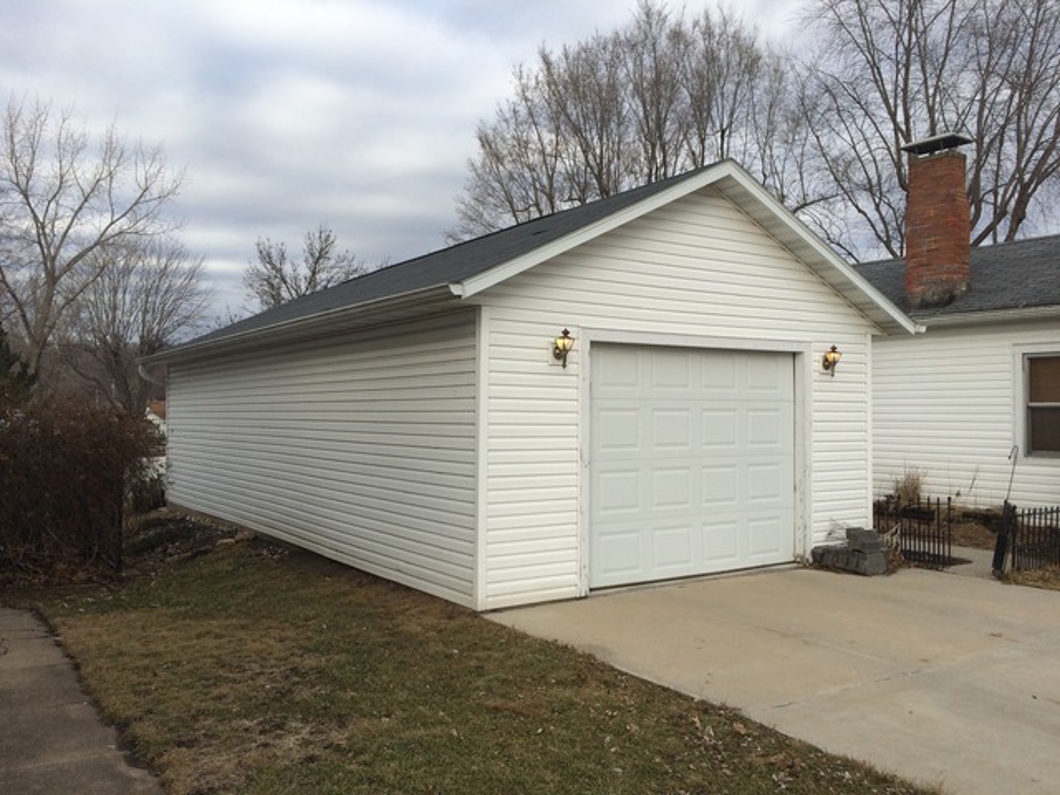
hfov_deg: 61.7
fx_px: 888
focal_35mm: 29
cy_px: 398
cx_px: 530
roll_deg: +1.6
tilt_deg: +0.6
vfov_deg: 48.2
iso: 32
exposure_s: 1/892
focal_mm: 4.15
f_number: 2.2
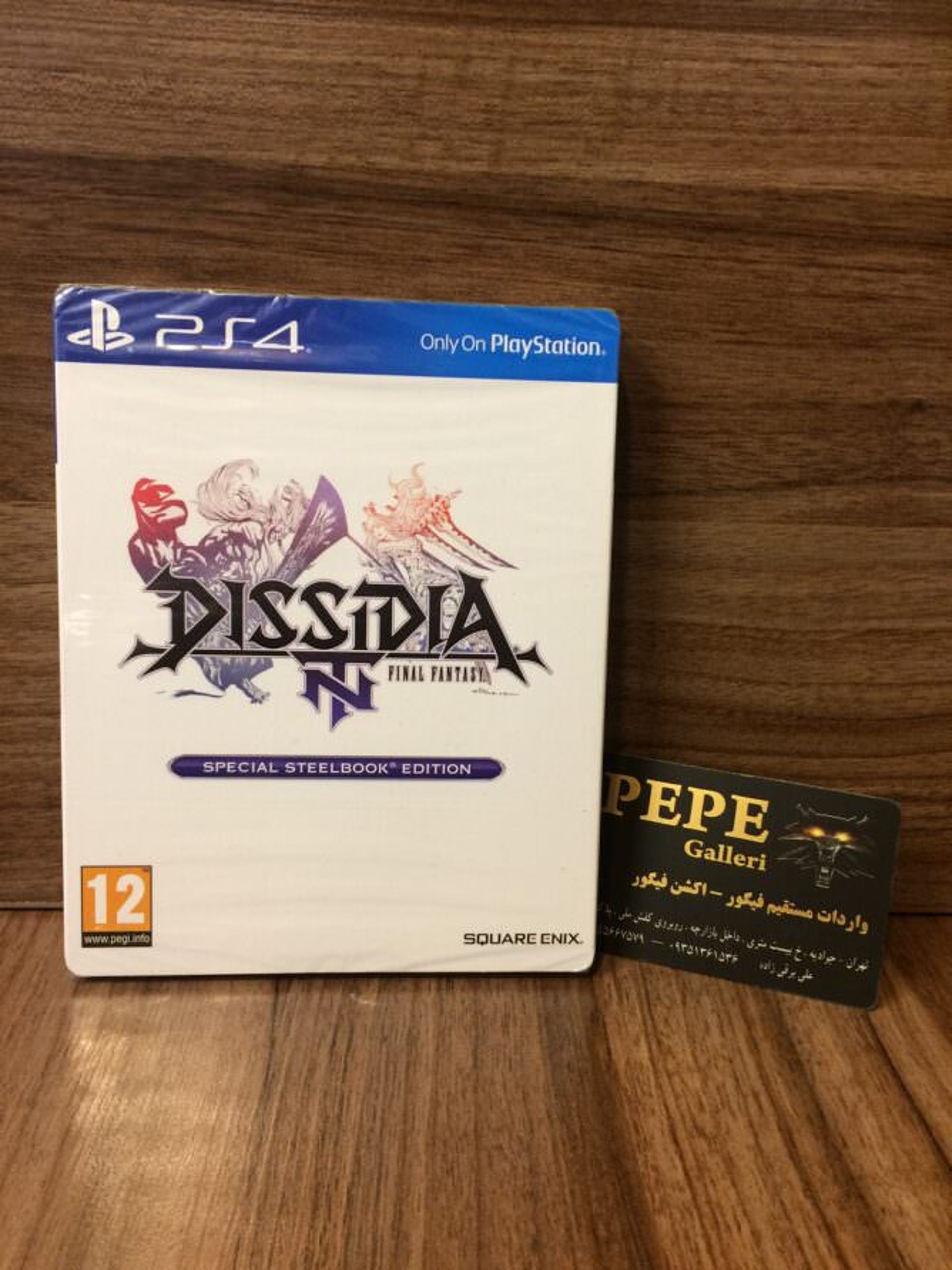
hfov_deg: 48.2
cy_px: 635
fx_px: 1064
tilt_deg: -24.5
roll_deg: -0.5
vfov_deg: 61.7
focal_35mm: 29
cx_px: 476
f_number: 2.2
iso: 125
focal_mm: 4.15
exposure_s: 1/33
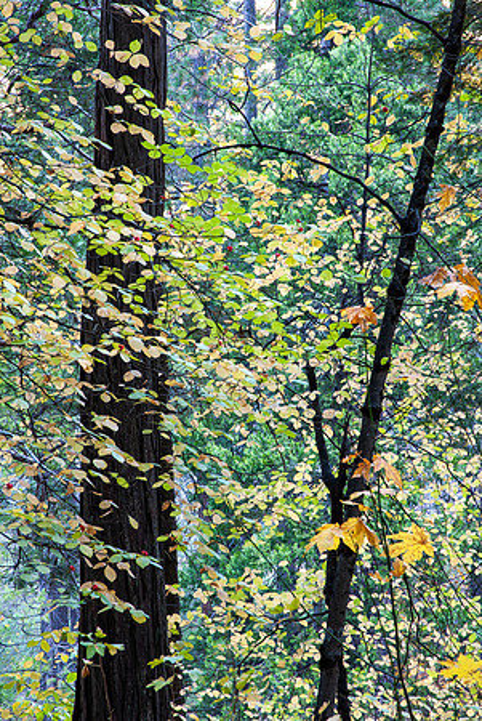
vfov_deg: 16.1
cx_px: 241
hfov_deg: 10.8
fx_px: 2555
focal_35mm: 128
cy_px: 360
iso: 200
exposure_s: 1/1.25
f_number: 11
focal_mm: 85
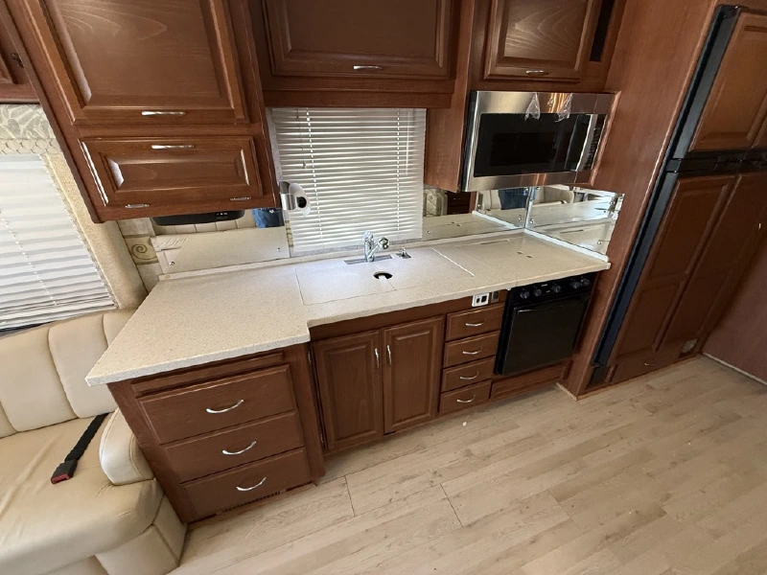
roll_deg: +0.7
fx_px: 310
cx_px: 384
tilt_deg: -24.9
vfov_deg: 85.7
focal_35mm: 14
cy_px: 288
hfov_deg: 102.1
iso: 320
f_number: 2.2
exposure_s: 1/99
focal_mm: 2.22
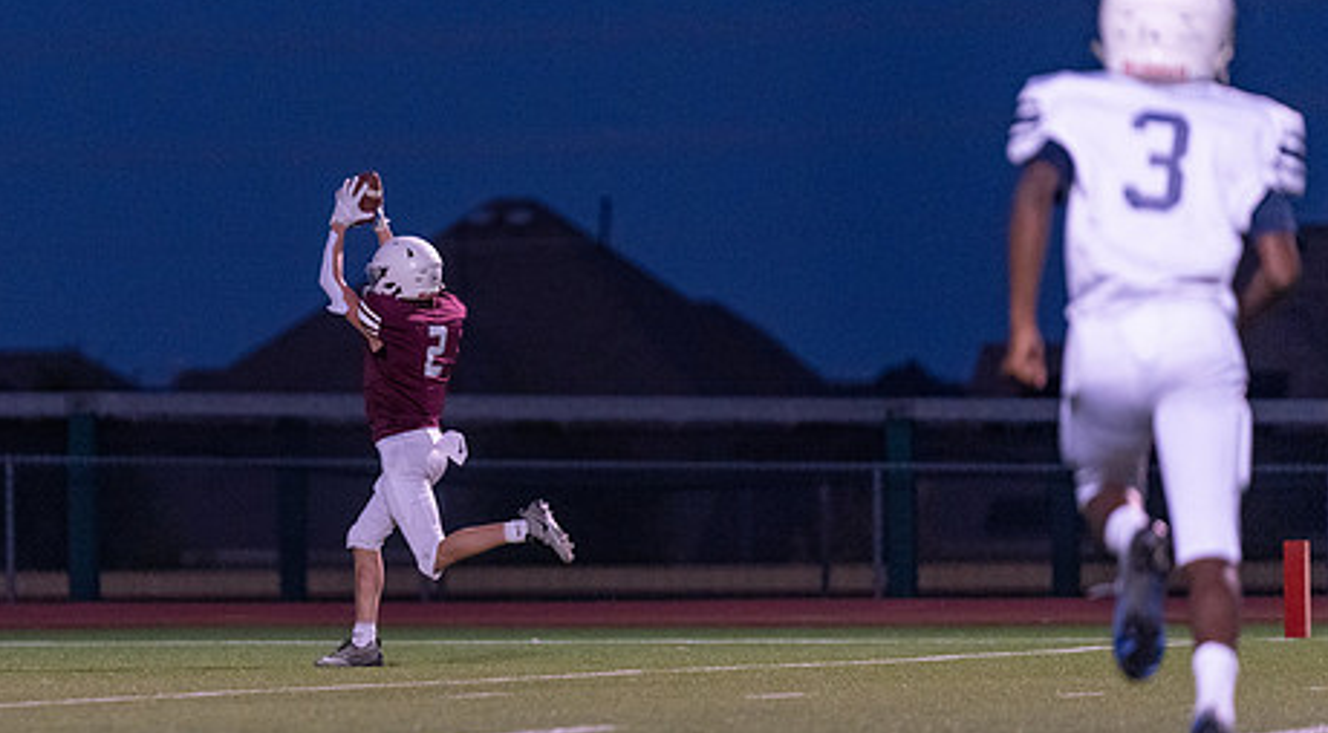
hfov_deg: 6.6
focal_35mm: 327
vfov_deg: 3.7
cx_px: 442
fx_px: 11464
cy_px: 384
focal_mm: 200
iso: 4000
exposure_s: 1/1000
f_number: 2.8
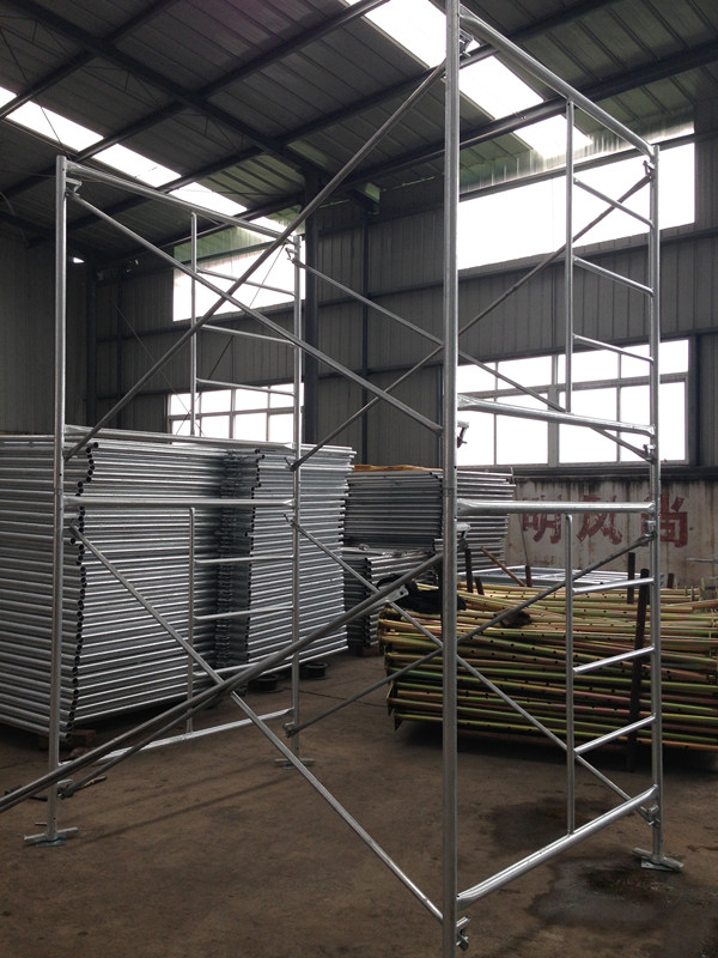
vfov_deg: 55.4
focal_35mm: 33
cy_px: 479
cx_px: 359
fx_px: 913
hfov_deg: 42.9
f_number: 2.4
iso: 50
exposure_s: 1/184
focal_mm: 4.13
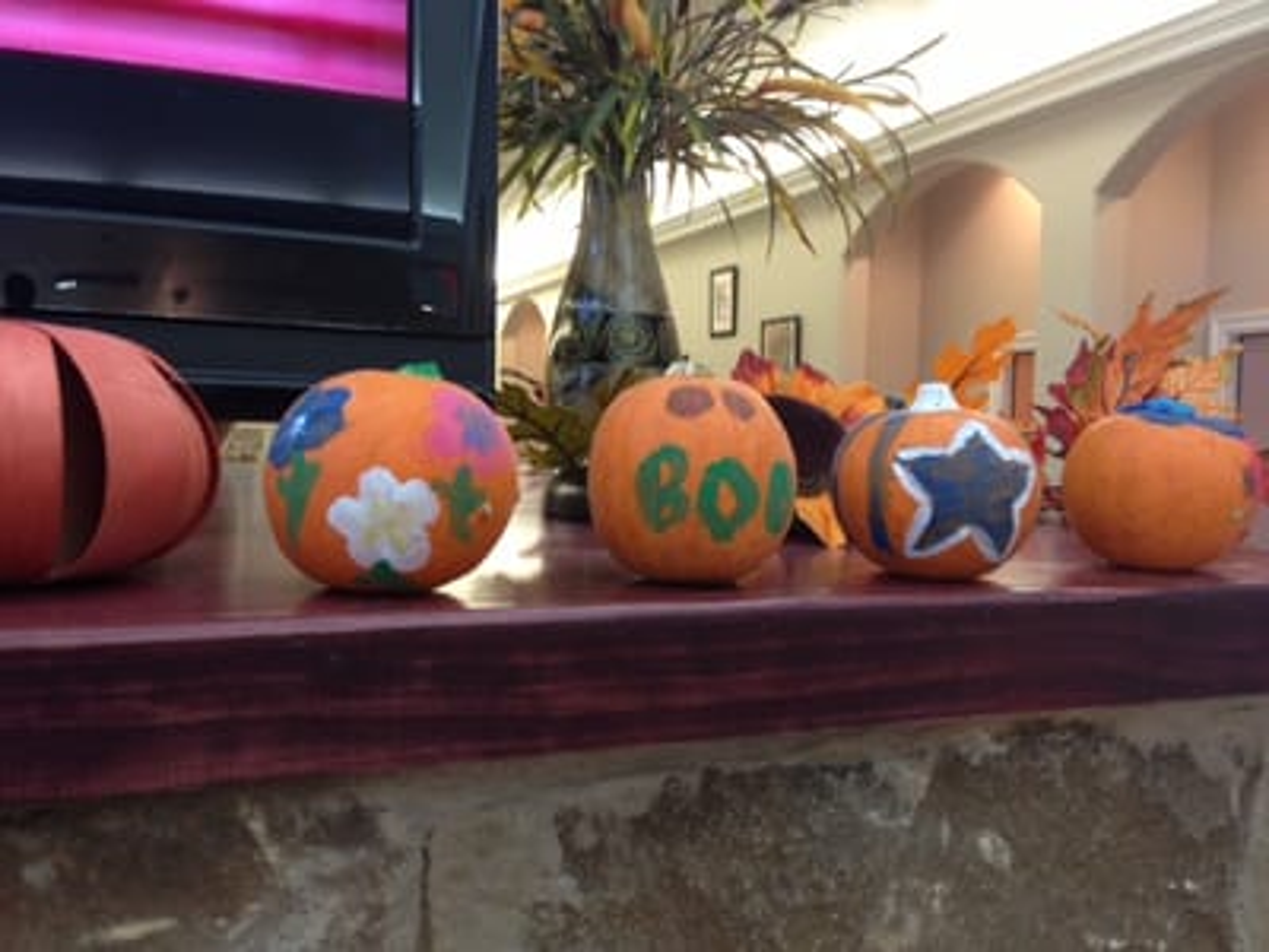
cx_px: 634
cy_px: 476
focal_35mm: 33
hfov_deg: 55.4
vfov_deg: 42.9
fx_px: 1210
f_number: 2.4
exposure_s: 1/20
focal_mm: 4.13
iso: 125
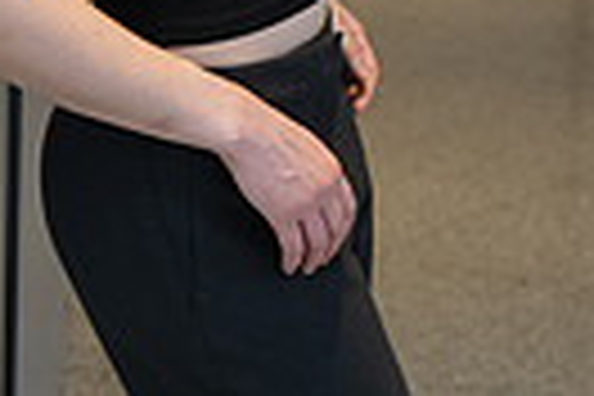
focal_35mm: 123
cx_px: 464
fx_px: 2029
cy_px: -313
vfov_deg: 10.5
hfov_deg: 16.5
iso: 1600
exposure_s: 1/800
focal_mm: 28
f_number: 2.8
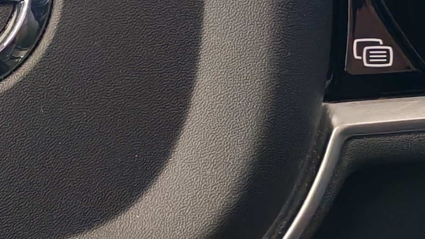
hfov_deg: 13.6
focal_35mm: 155
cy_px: -23
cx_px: -54
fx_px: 1747
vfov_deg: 7.8
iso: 1056
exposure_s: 1/100
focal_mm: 6.12
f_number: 1.9
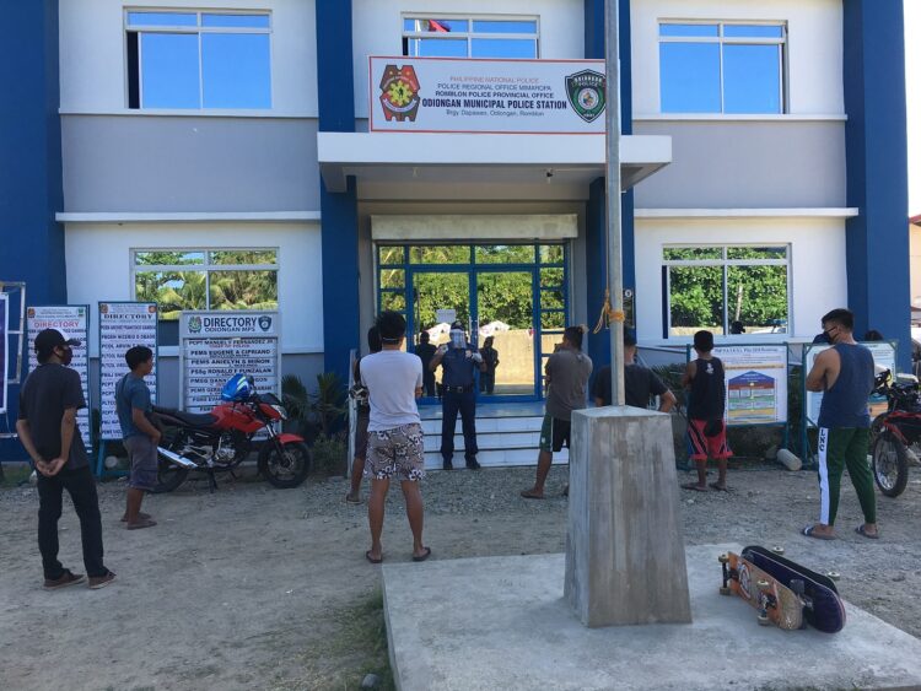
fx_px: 772
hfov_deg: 61.6
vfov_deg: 48.3
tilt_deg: -0.5
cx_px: 460
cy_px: 346
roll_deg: +0.6
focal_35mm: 29
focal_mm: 4.15
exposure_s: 1/375
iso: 25
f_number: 2.2
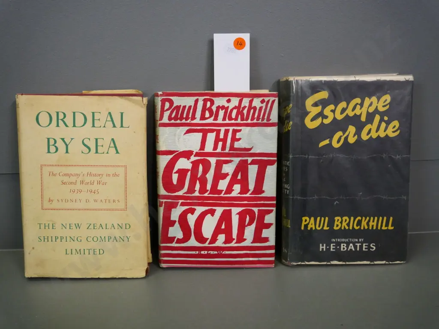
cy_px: 164
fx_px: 457
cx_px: 220
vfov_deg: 39.7
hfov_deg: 51.4
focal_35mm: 36
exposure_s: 1/250
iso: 3200
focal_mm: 18
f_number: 4
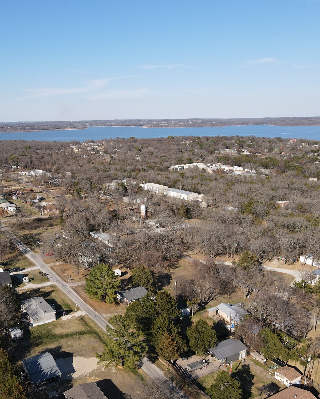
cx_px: 126
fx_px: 379
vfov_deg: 55.7
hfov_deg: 45.5
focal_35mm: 32
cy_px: 198
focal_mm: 4.5
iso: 100
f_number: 2.8
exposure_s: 1/640
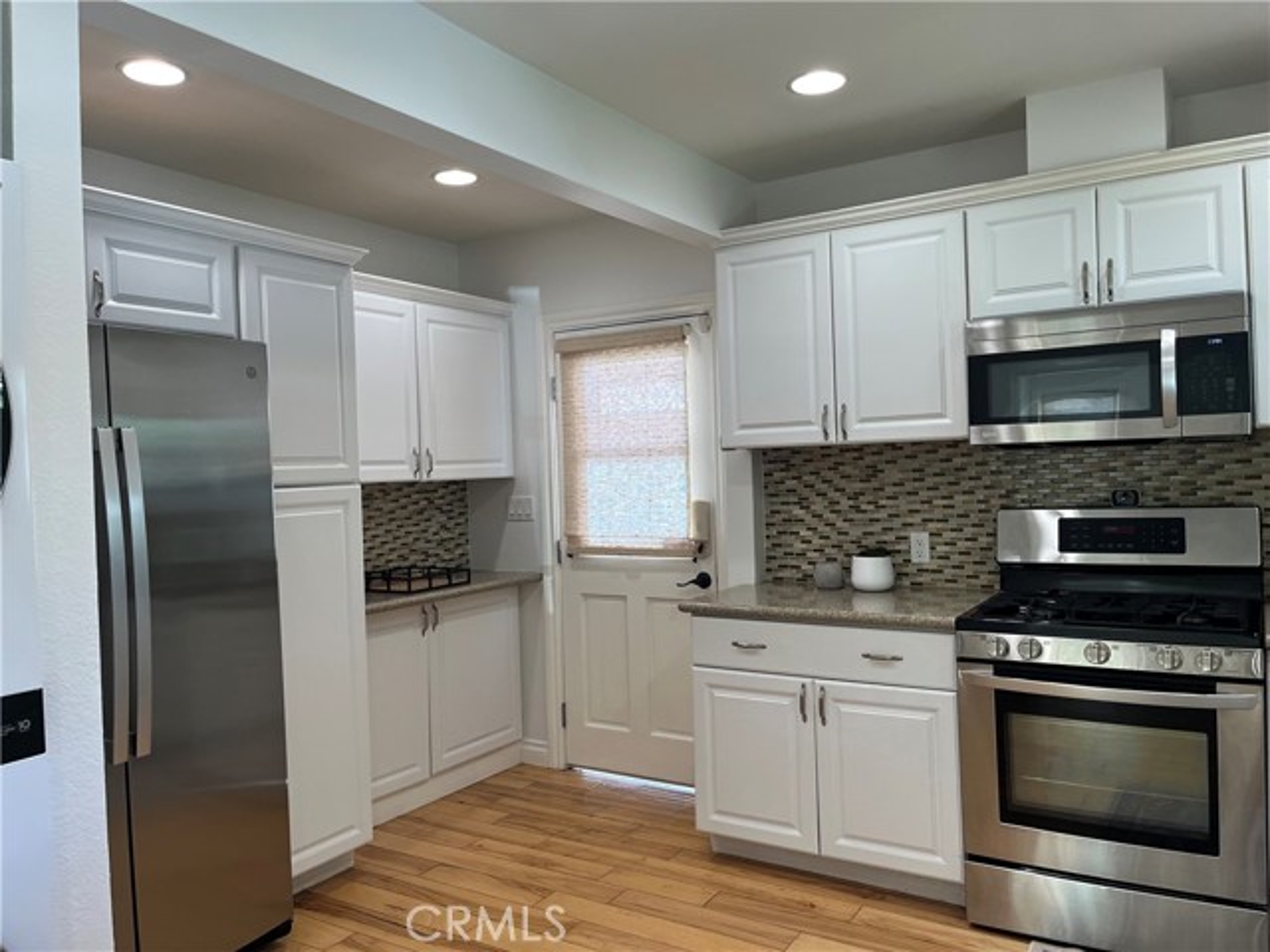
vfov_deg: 53.1
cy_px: 476
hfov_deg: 67.3
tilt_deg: +0.2
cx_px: 635
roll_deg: +2.6
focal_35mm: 26
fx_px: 954
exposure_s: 1/120
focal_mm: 5.1
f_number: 1.6
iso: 100
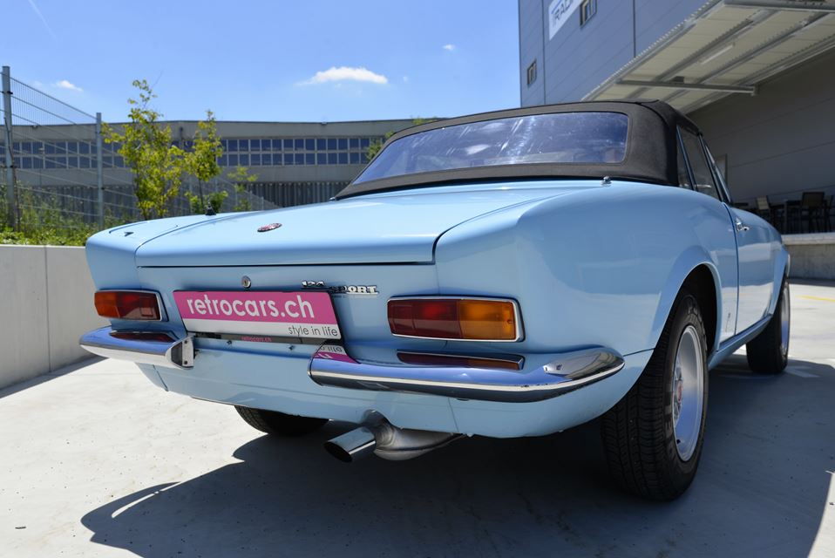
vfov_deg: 46.5
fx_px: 650
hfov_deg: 65.4
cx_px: 418
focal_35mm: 28
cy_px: 279
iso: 100
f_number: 8
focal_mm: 28
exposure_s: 1/250
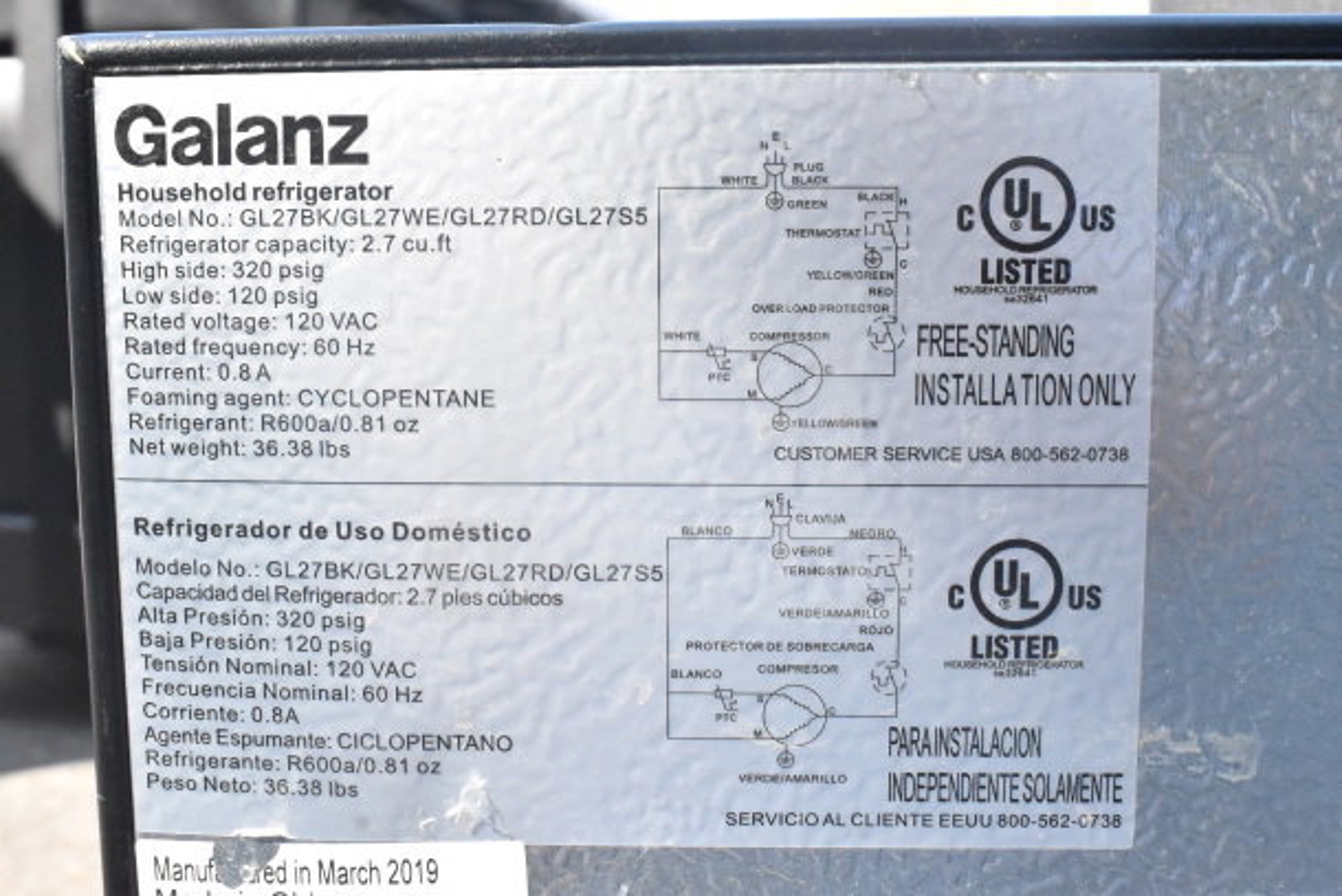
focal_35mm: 45
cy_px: 448
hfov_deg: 43.6
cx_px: 671
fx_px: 1678
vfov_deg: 29.9
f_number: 14
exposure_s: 1/800
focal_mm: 30
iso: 6400
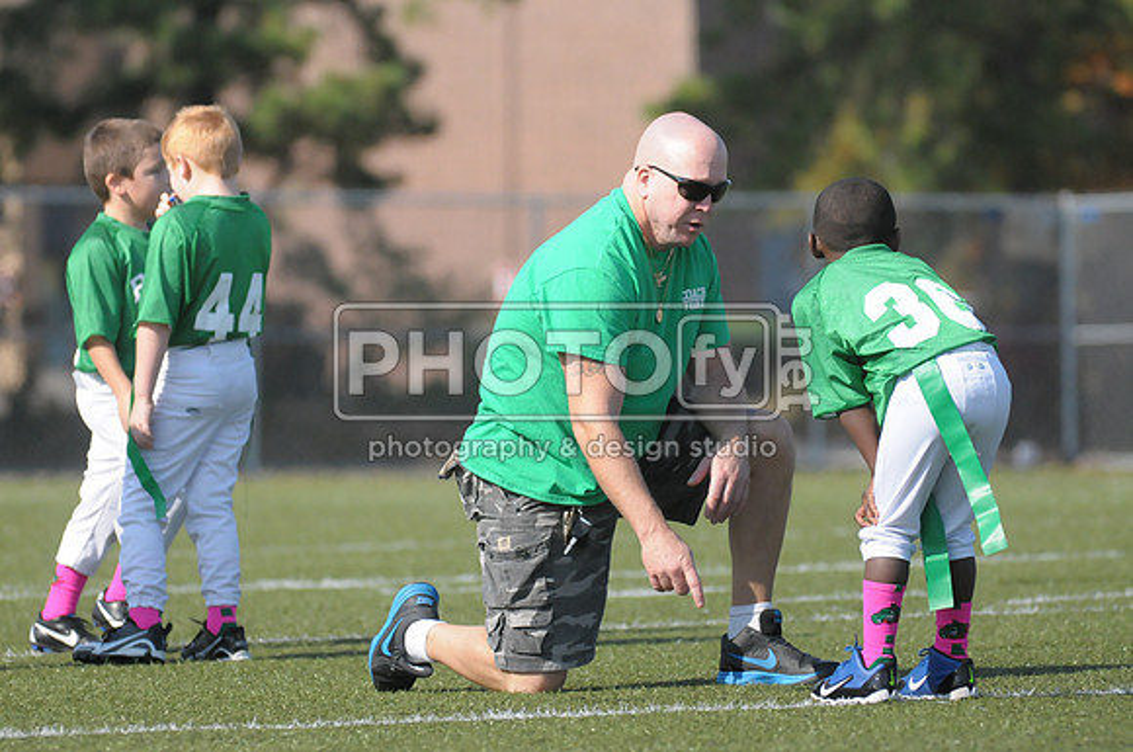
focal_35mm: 330
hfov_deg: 6.3
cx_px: 566
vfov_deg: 4.2
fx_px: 10371
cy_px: 376
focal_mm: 220
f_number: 4
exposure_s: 1/8000
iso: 1600
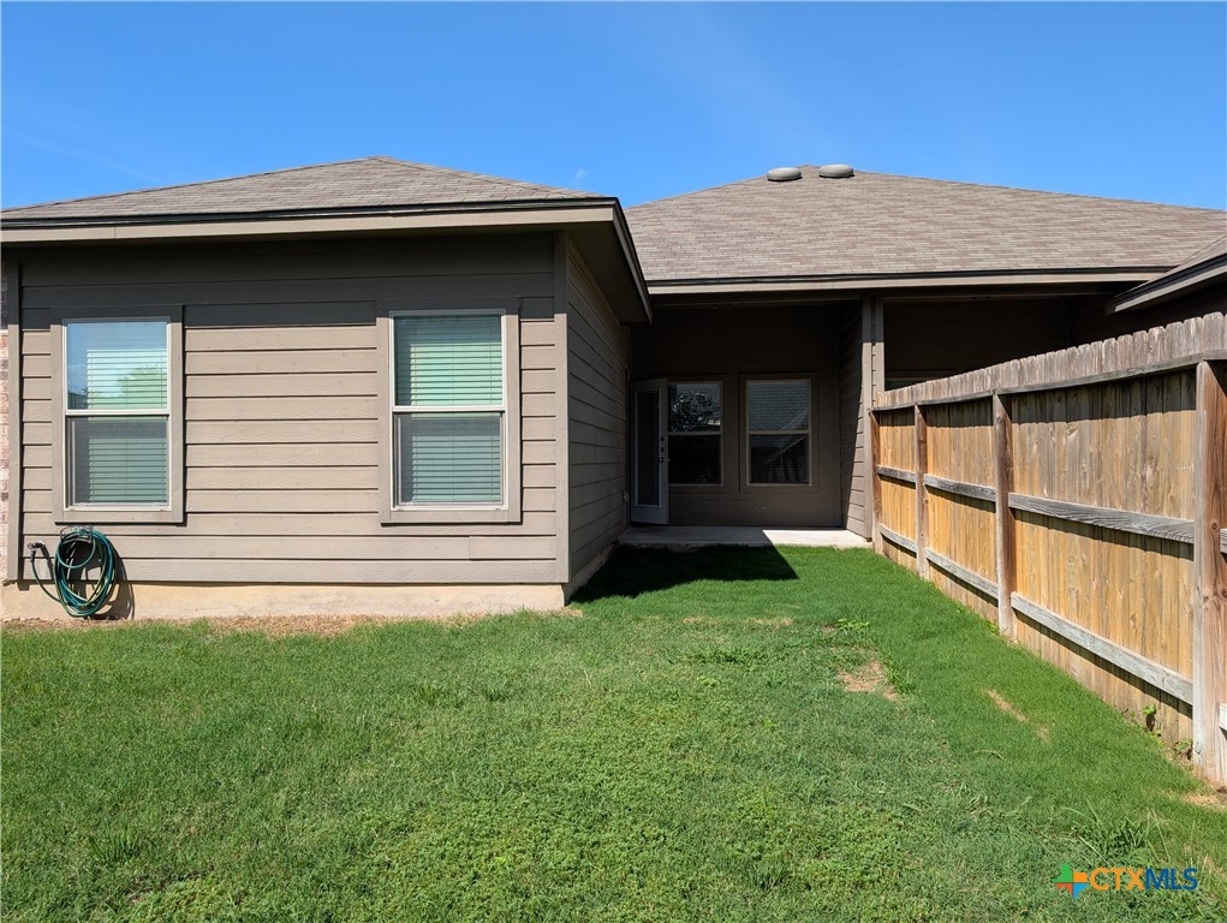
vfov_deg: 56.9
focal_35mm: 24
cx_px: 614
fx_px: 852
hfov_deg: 71.5
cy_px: 462
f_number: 1.68
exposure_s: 1/810
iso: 21
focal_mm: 6.9
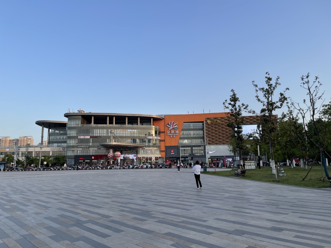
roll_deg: +0.9
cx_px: 166
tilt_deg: +8.7
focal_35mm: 26
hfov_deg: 67.3
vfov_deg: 53.1
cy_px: 124
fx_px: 249
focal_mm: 5.1
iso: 32
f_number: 1.6
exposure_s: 1/696
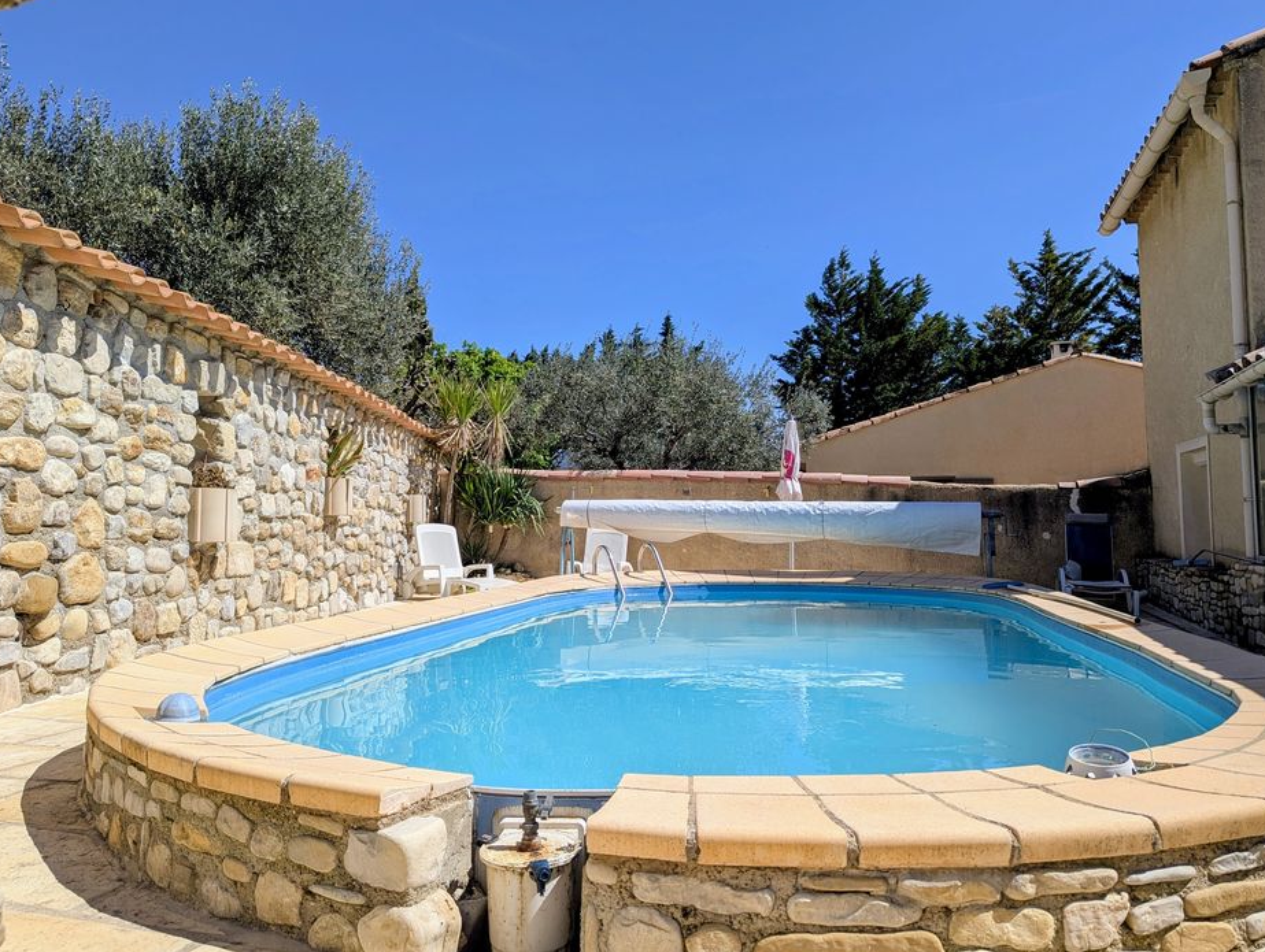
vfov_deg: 53.2
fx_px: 951
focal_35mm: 26
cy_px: 461
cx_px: 610
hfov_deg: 67.2
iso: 48
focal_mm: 6.81
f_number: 1.85
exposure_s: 1/3774
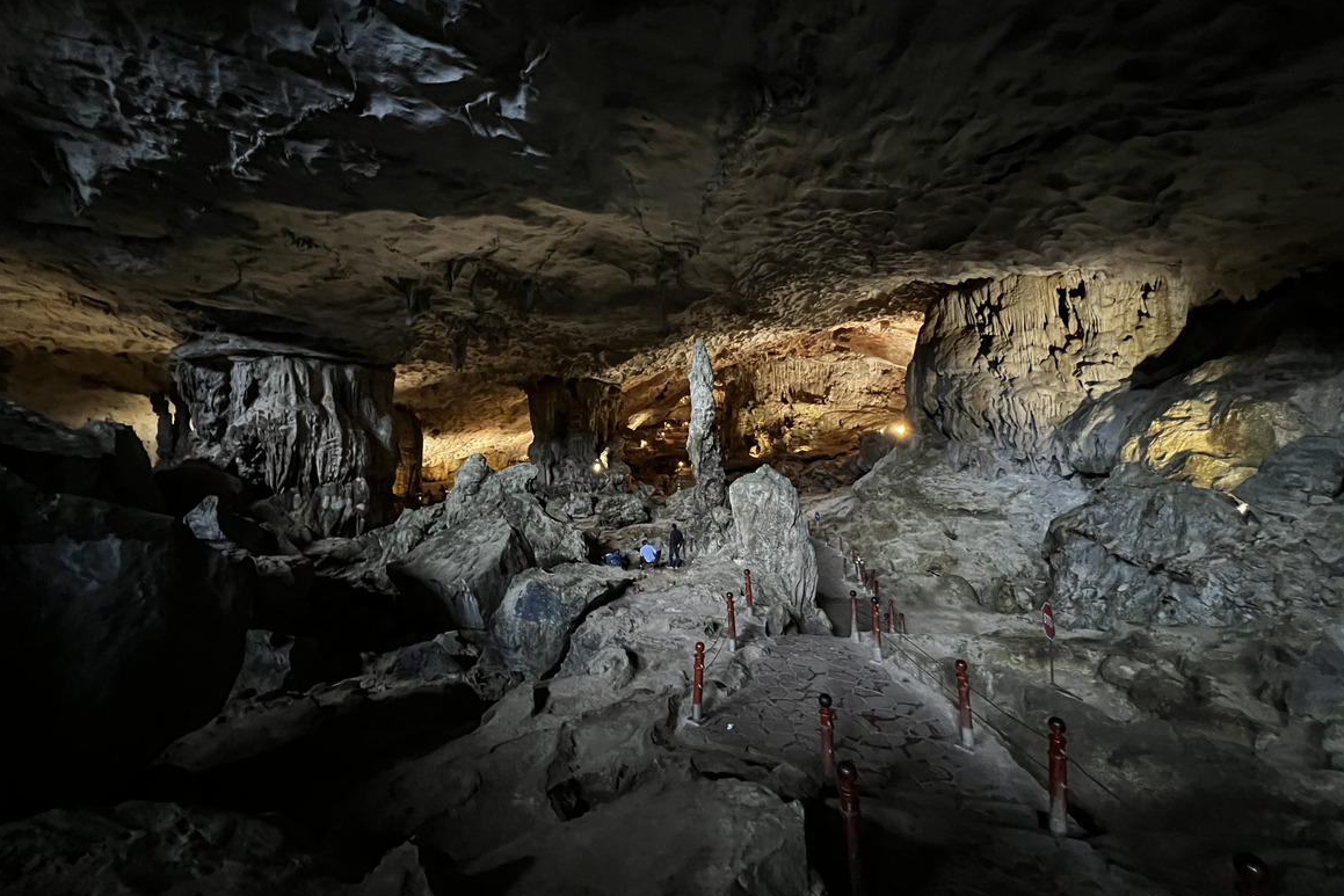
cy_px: 394
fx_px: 523
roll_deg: +1.2
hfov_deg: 104.2
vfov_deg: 80.9
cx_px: 675
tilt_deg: +1.7
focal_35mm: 14
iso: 1250
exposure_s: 1/32
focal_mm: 1.57
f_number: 1.8
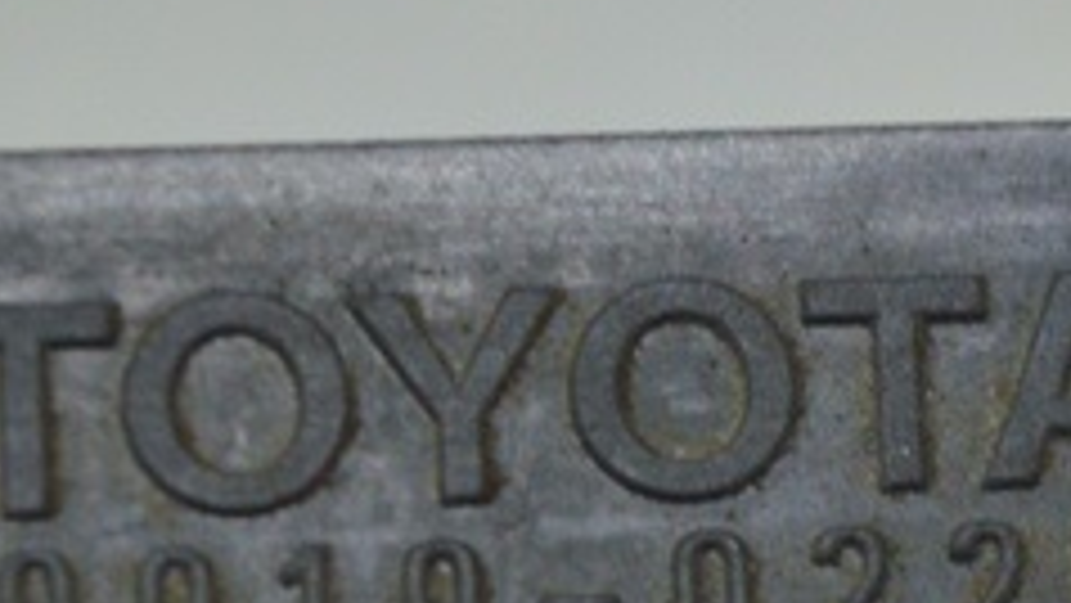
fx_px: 10545
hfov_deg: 5.8
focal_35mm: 371
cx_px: 468
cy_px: 812
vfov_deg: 3.3
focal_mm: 55
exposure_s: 1/60
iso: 400
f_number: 5.6
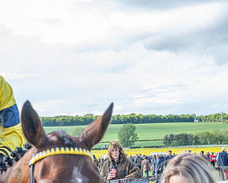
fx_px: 587
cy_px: 151
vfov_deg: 17.5
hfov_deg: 21.8
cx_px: 59
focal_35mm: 87
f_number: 4
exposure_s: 1/480
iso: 200
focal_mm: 35
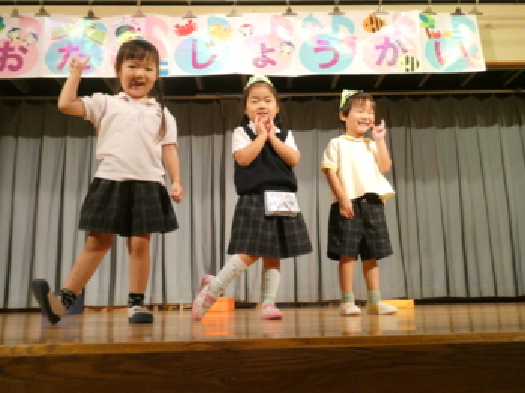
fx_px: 500
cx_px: 262
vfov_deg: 42.9
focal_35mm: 33
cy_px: 196
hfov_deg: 55.4
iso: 1000
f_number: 3.6
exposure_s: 1/80
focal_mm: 5.8
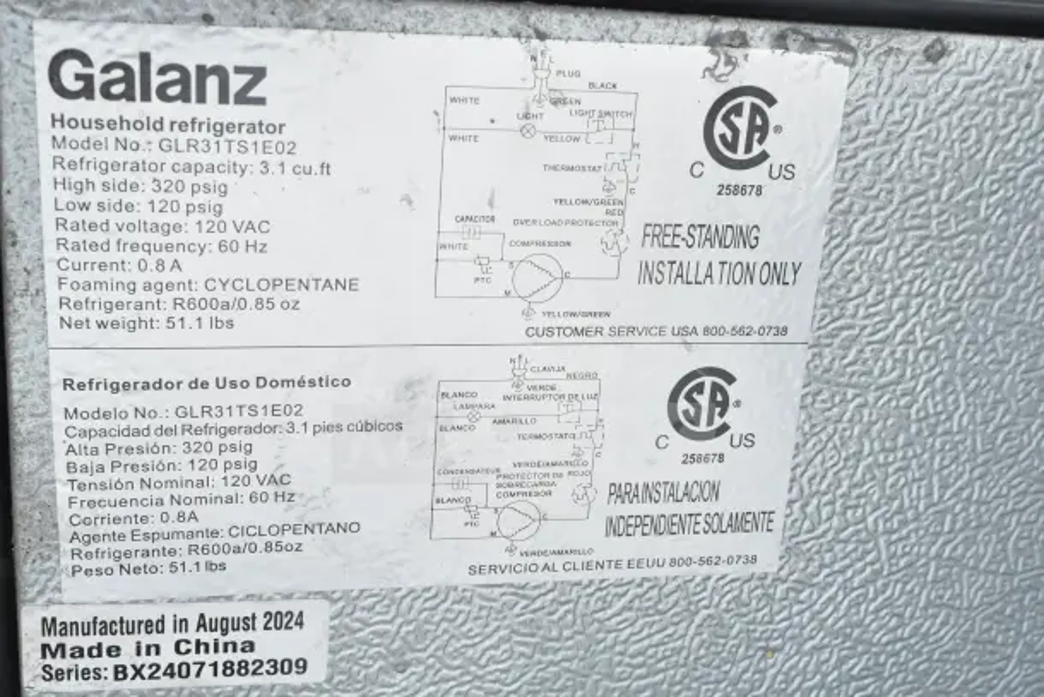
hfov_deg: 41.1
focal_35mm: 48
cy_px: 348
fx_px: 1392
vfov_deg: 28.1
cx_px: 522
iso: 1600
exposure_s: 1/800
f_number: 14
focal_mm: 32
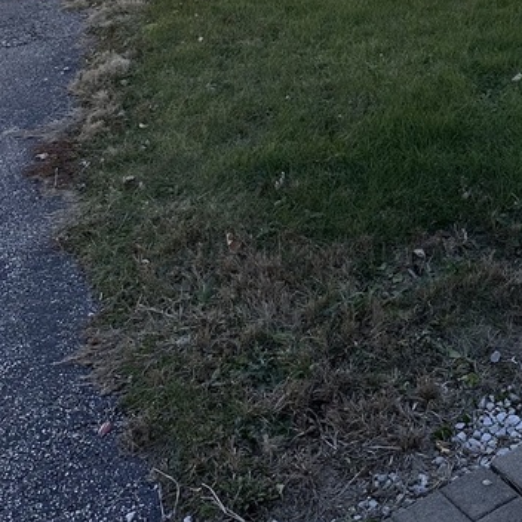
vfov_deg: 23.9
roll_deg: +0.9
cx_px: 479
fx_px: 1109
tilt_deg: -7.5
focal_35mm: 65
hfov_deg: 25.6
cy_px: -119
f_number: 1.78
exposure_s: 1/2809
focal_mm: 6.86
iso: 80
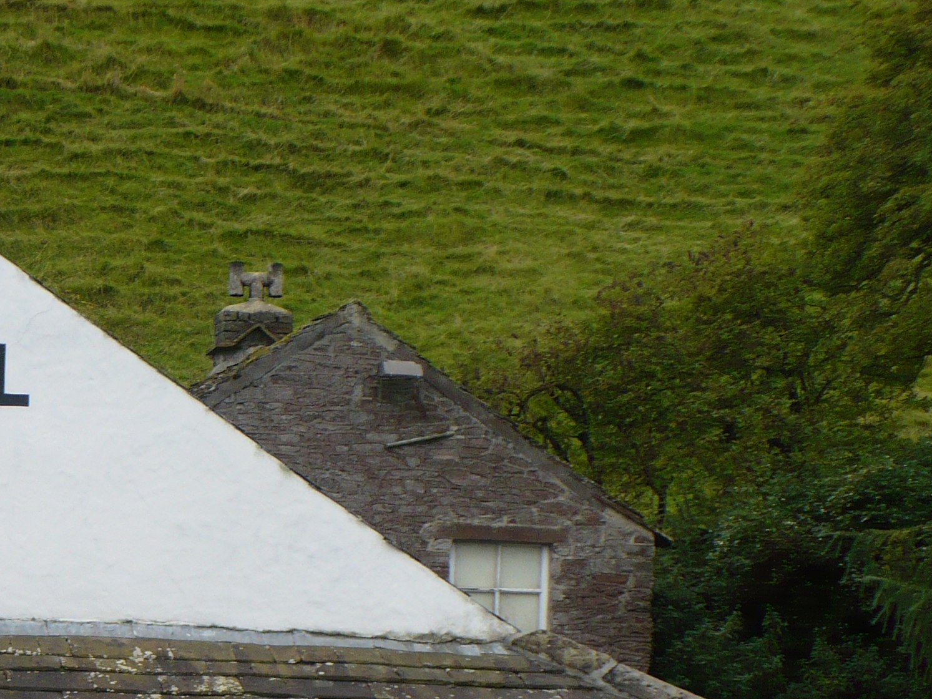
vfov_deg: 10.4
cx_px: 10
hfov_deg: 13.7
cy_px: 606
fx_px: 3824
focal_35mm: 142
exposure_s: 1/400
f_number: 3.2
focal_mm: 11.4
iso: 100
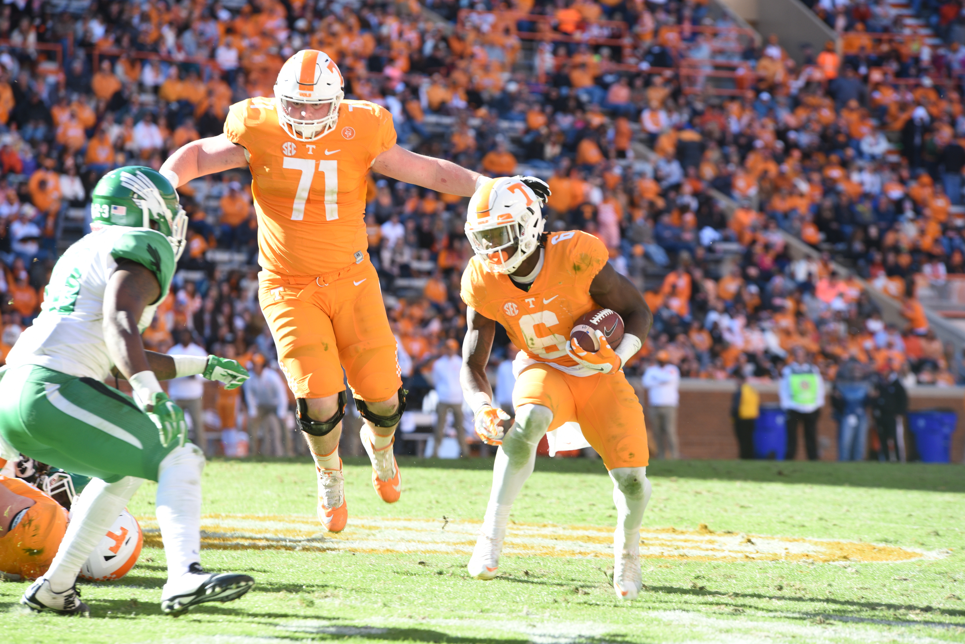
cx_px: 482
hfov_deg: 10.3
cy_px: 322
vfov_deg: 6.9
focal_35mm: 200
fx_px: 5363
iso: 400
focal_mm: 200
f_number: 5.6
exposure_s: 1/500
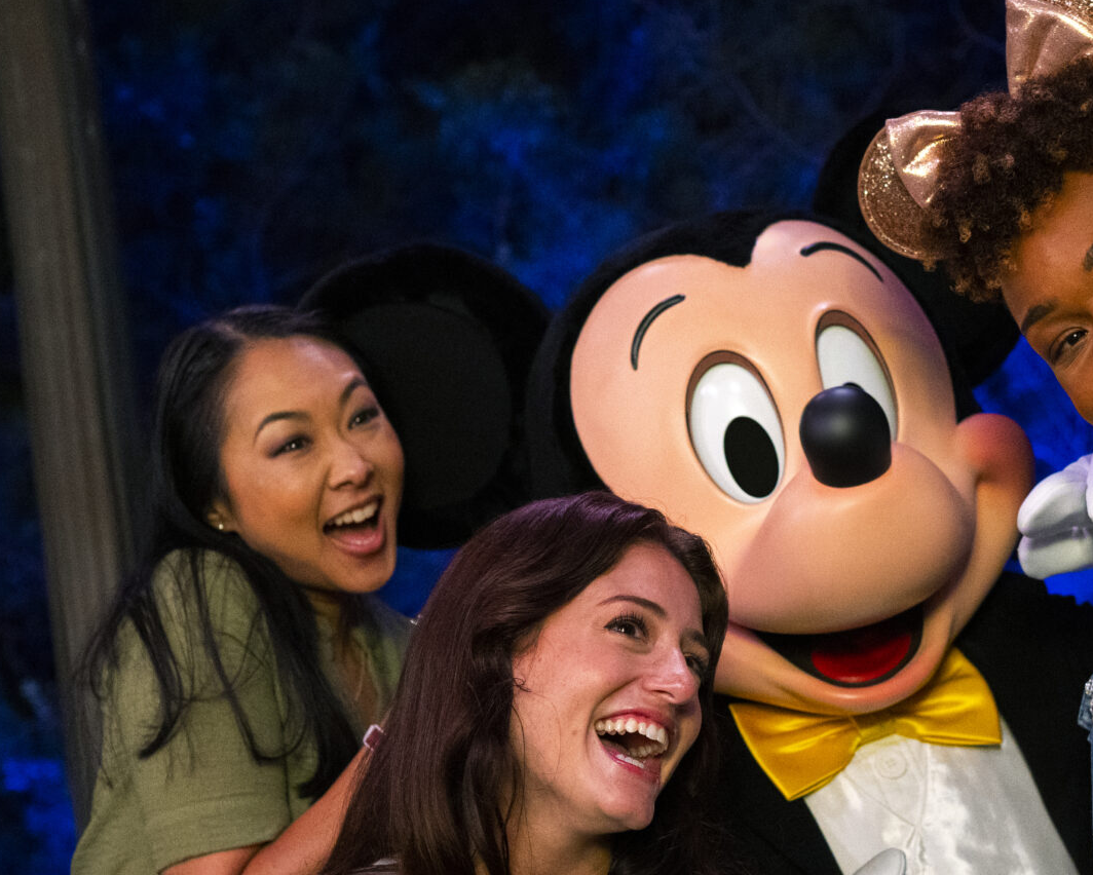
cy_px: 560
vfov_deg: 19.4
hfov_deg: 24.0
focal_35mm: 79
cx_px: 758
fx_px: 2556
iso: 2000
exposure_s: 1/160
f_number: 2.5
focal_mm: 35
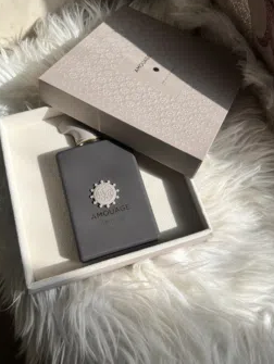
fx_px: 327
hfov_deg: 45.5
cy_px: 160
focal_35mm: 31
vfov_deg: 58.1
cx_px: 134
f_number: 1.6
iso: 40
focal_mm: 5.1
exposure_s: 1/218
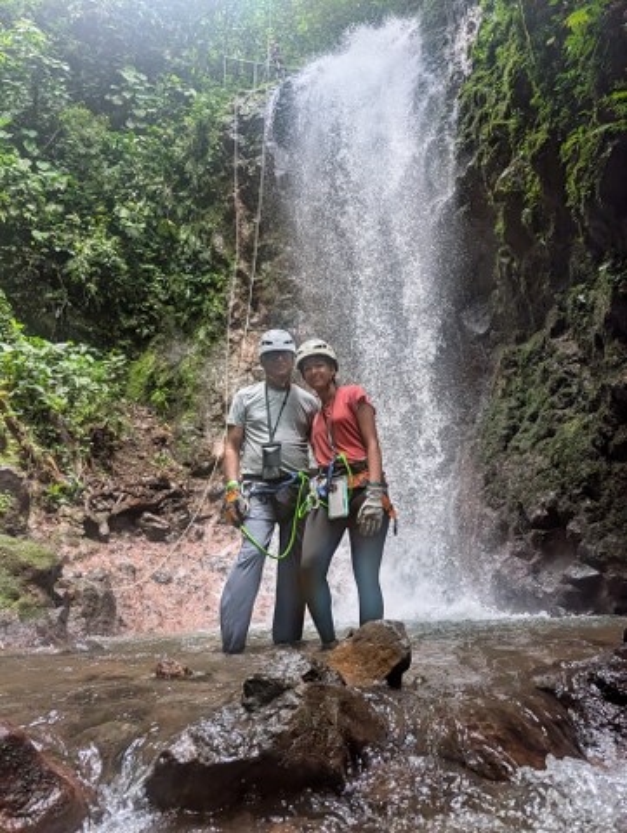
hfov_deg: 56.9
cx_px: 314
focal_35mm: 24
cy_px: 416
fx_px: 579
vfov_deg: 71.5
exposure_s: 1/1214
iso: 390
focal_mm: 6.9
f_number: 1.68
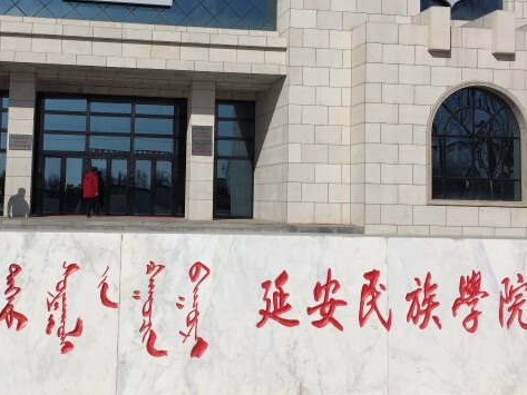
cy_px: 146
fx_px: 746
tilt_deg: +4.5
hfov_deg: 38.7
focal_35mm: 49
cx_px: 211
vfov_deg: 29.6
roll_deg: -1.6
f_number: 2.2
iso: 32
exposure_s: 1/6623
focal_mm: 4.15
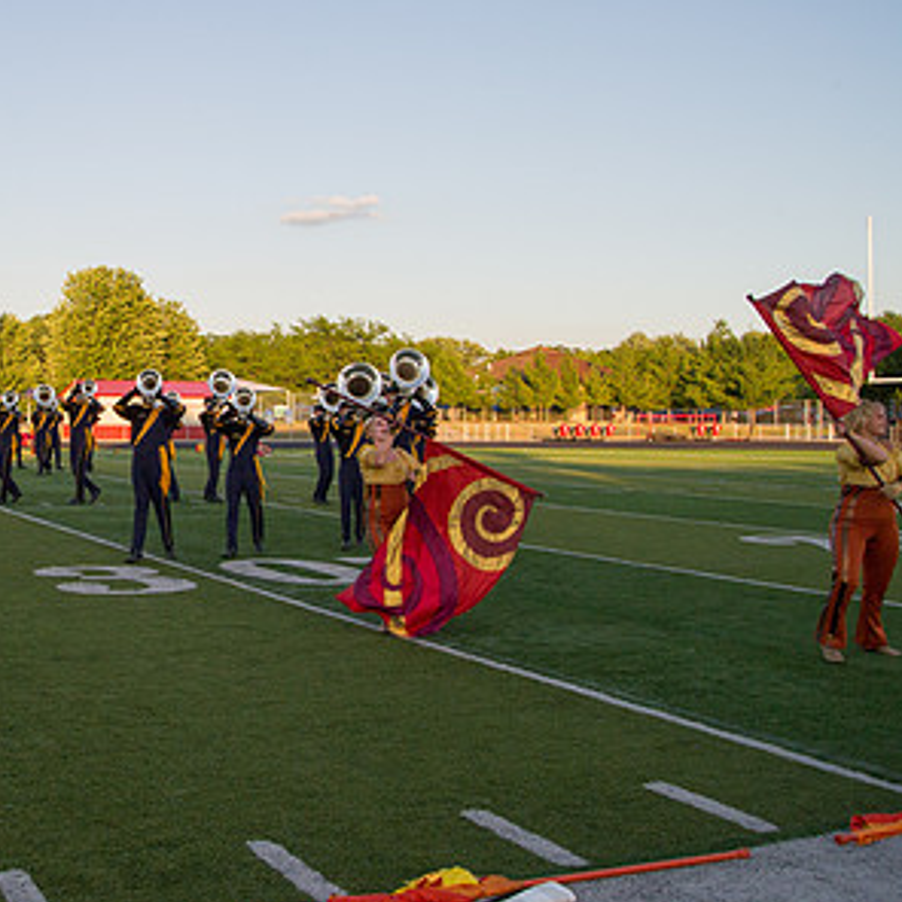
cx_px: 140
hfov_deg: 39.6
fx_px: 1179
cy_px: 414
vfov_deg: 41.8
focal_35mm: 40
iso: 640
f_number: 10
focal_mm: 24
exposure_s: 1/400
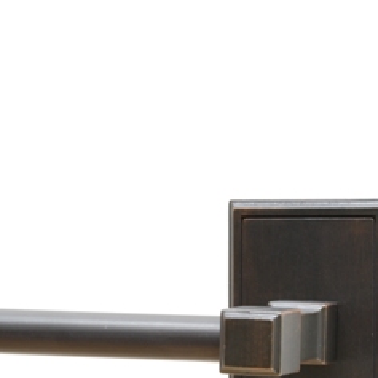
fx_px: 2337
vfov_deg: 9.2
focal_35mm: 189
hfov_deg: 9.2
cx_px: 303
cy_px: 341
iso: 100
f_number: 18
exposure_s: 4
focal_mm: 55
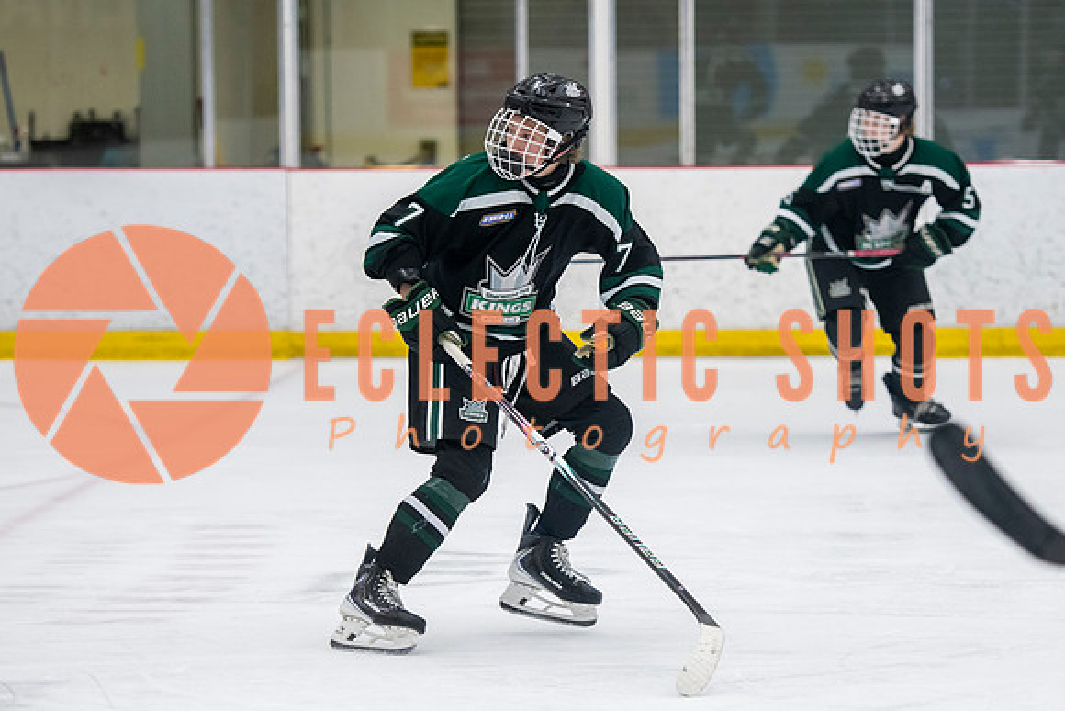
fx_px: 5009
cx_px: 578
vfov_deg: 8.1
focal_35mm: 169
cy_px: 395
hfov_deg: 12.1
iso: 2000
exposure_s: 1/640
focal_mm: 120
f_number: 3.2
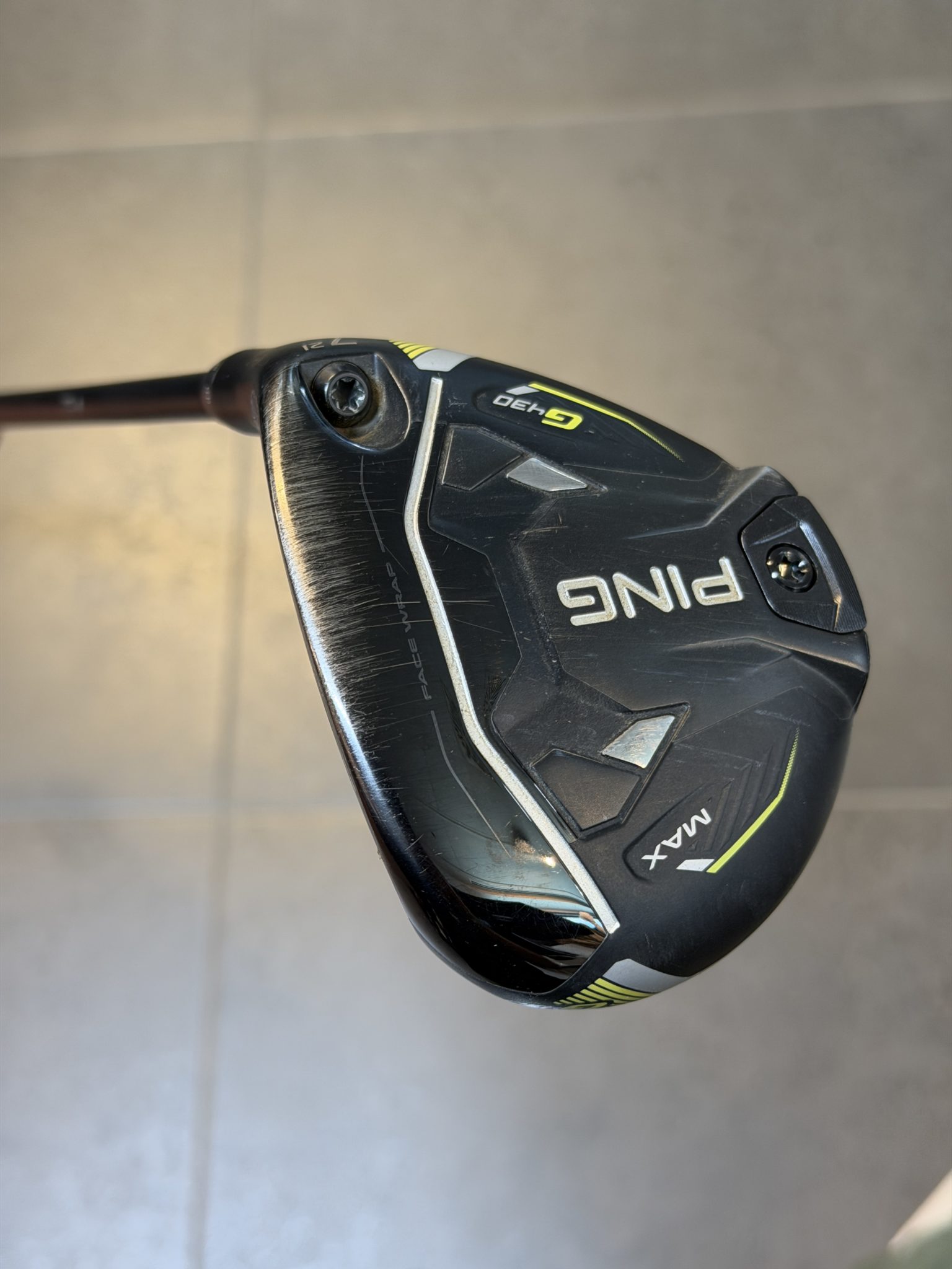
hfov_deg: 30.3
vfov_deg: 39.7
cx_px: 476
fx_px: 1760
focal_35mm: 48
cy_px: 634
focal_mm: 6.76
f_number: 1.78
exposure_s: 1/50
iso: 160
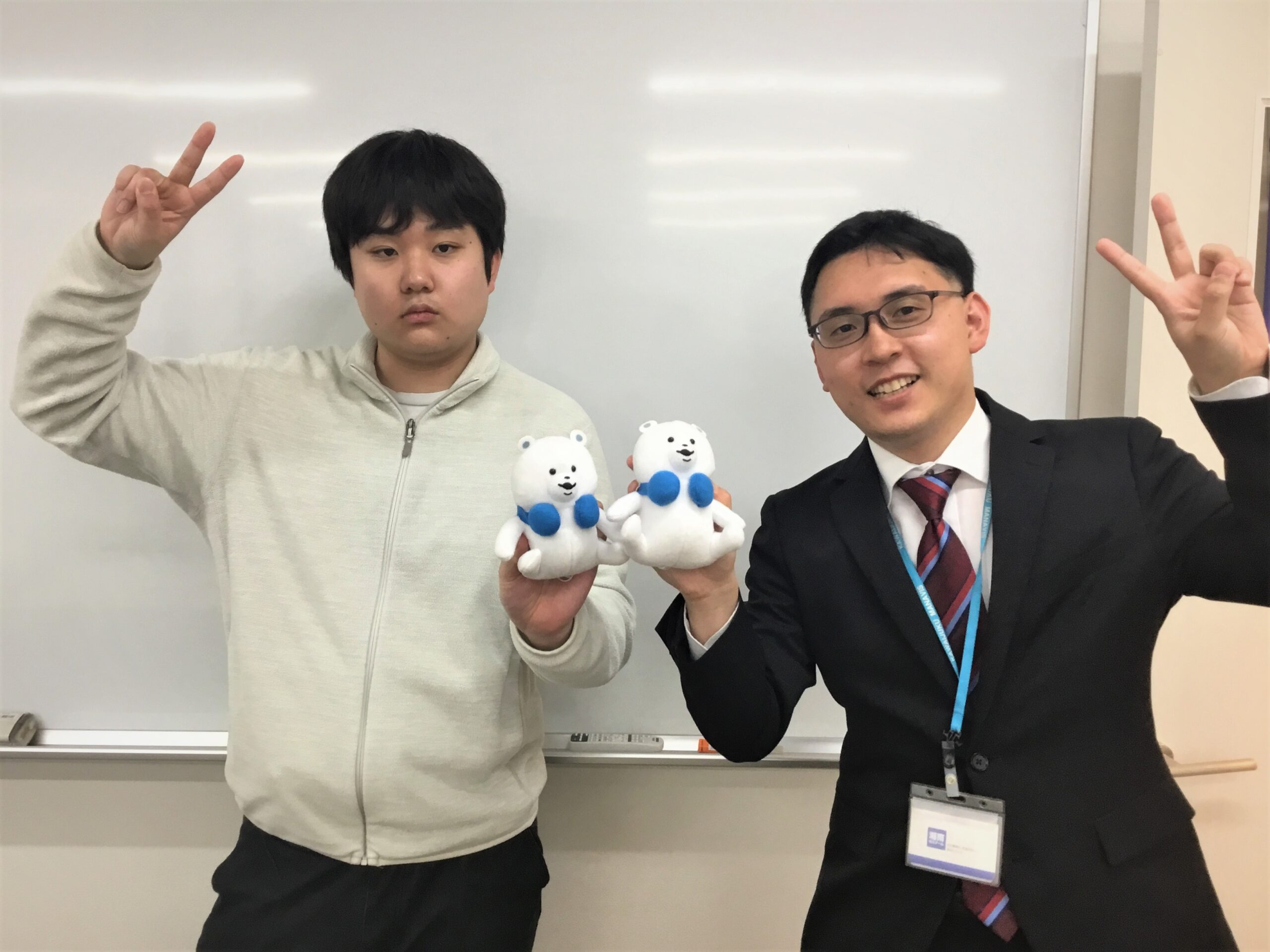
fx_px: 1137
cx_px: 635
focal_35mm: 31
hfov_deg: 58.4
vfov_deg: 45.4
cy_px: 476
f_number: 2.4
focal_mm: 3.3
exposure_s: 1/30
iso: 32
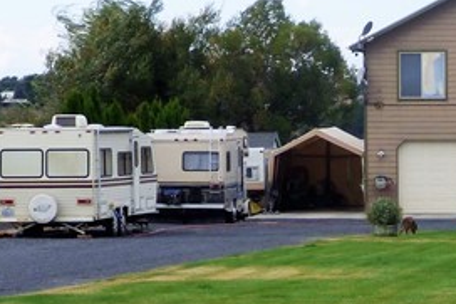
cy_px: 429
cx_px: 478
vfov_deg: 5.5
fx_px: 3127
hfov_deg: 8.3
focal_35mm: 247
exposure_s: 1/640
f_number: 4.1
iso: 100
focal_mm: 10.77
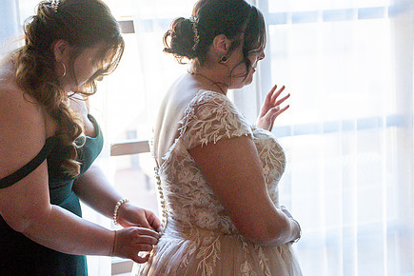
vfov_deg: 21.2
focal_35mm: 64
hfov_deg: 31.4
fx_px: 736
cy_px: 116
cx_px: 187
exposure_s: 1/800
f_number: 2.8
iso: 1000
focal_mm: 48
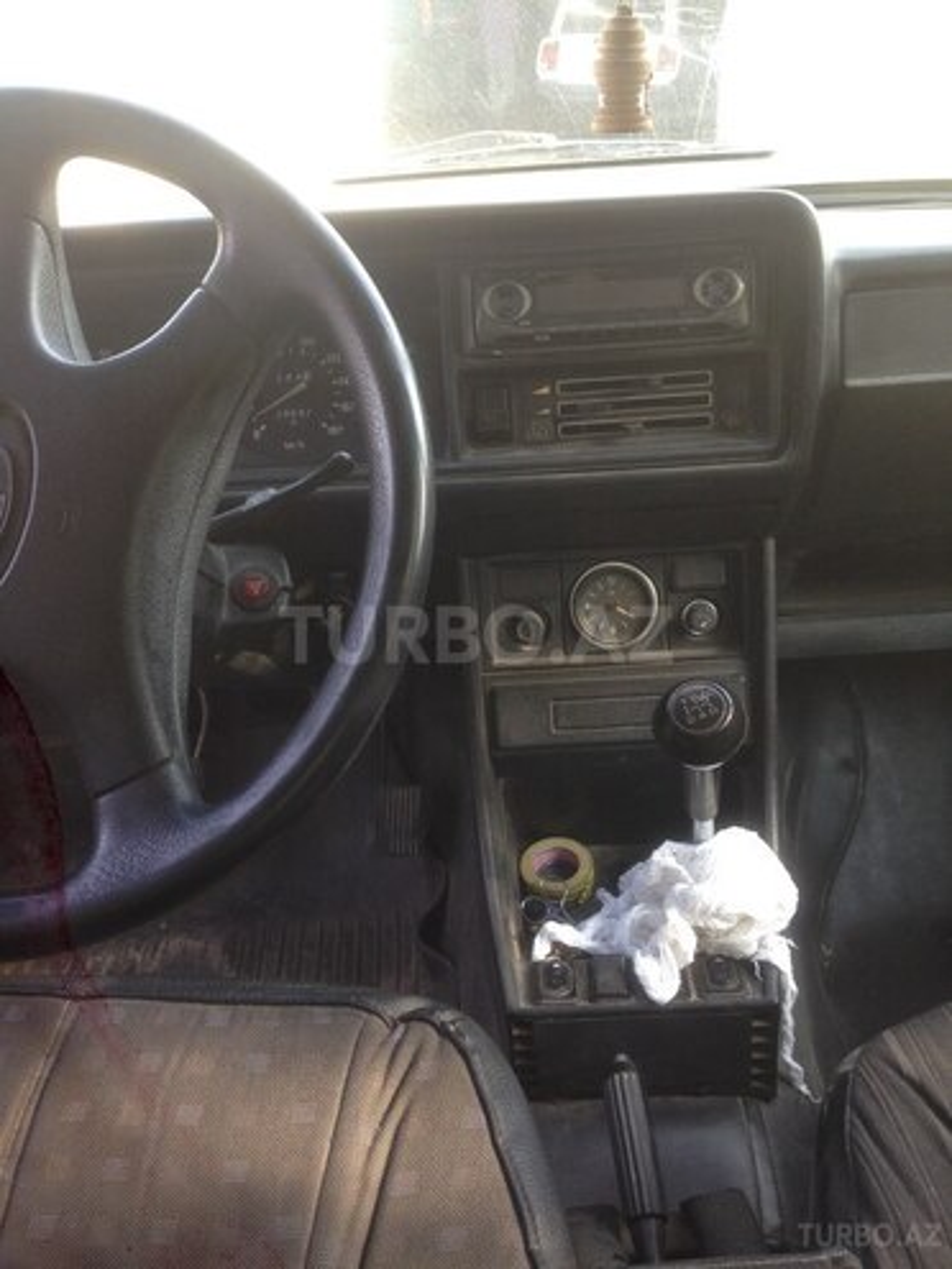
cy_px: 634
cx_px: 476
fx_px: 1210
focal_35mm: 33
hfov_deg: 42.9
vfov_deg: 55.4
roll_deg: +0.6
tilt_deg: -24.8
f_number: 2.4
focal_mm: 4.12
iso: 50
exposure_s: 1/40
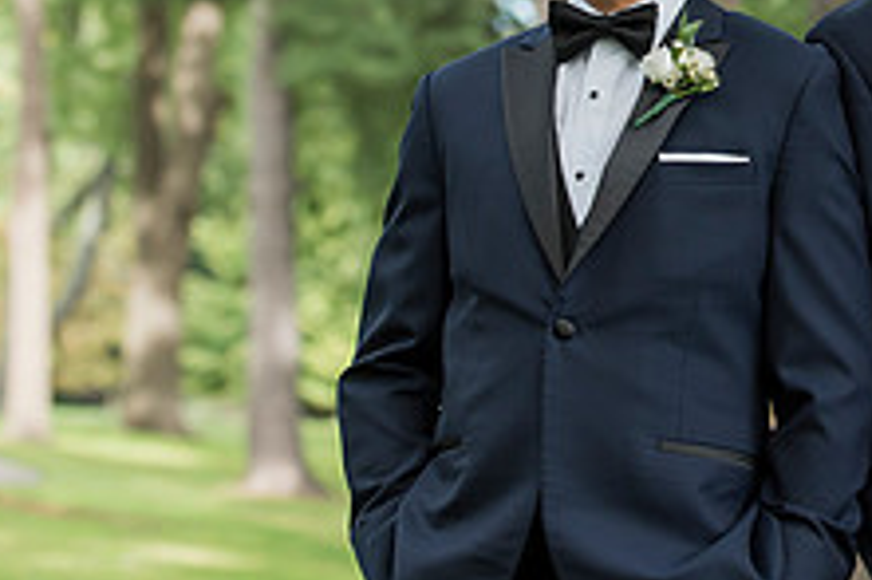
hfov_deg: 11.1
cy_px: 22
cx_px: 801
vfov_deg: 7.4
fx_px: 4453
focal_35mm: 184
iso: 400
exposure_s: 1/400
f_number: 3.5
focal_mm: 70
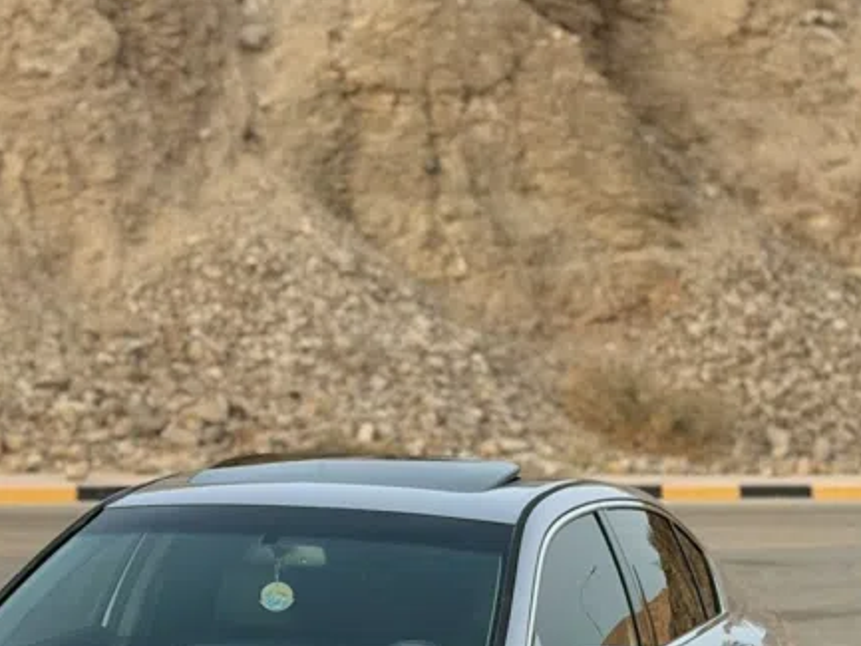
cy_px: 445
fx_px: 1766
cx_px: 235
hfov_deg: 27.1
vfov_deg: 20.6
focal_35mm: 71
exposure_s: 1/40
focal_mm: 6.76
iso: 320
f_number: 1.78
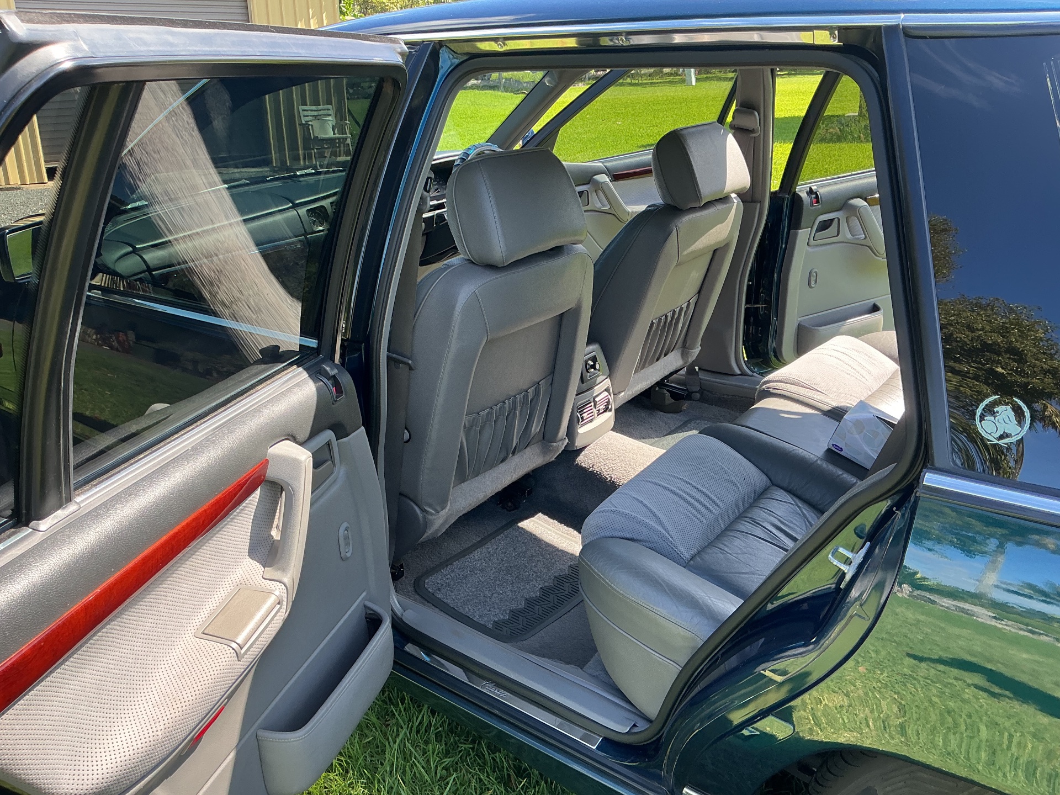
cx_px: 530
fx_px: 888
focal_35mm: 29
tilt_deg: -21.9
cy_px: 398
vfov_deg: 48.2
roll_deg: +1.7
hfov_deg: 61.7
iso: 25
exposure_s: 1/189
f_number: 1.8
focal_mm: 3
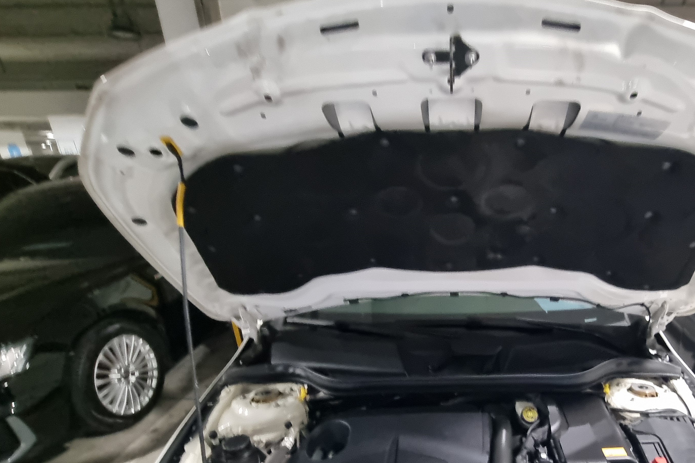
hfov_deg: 81.6
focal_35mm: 20
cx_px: 454
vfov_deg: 59.6
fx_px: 386
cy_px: 330
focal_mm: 2.2
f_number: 2.2
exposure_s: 1/24
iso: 800
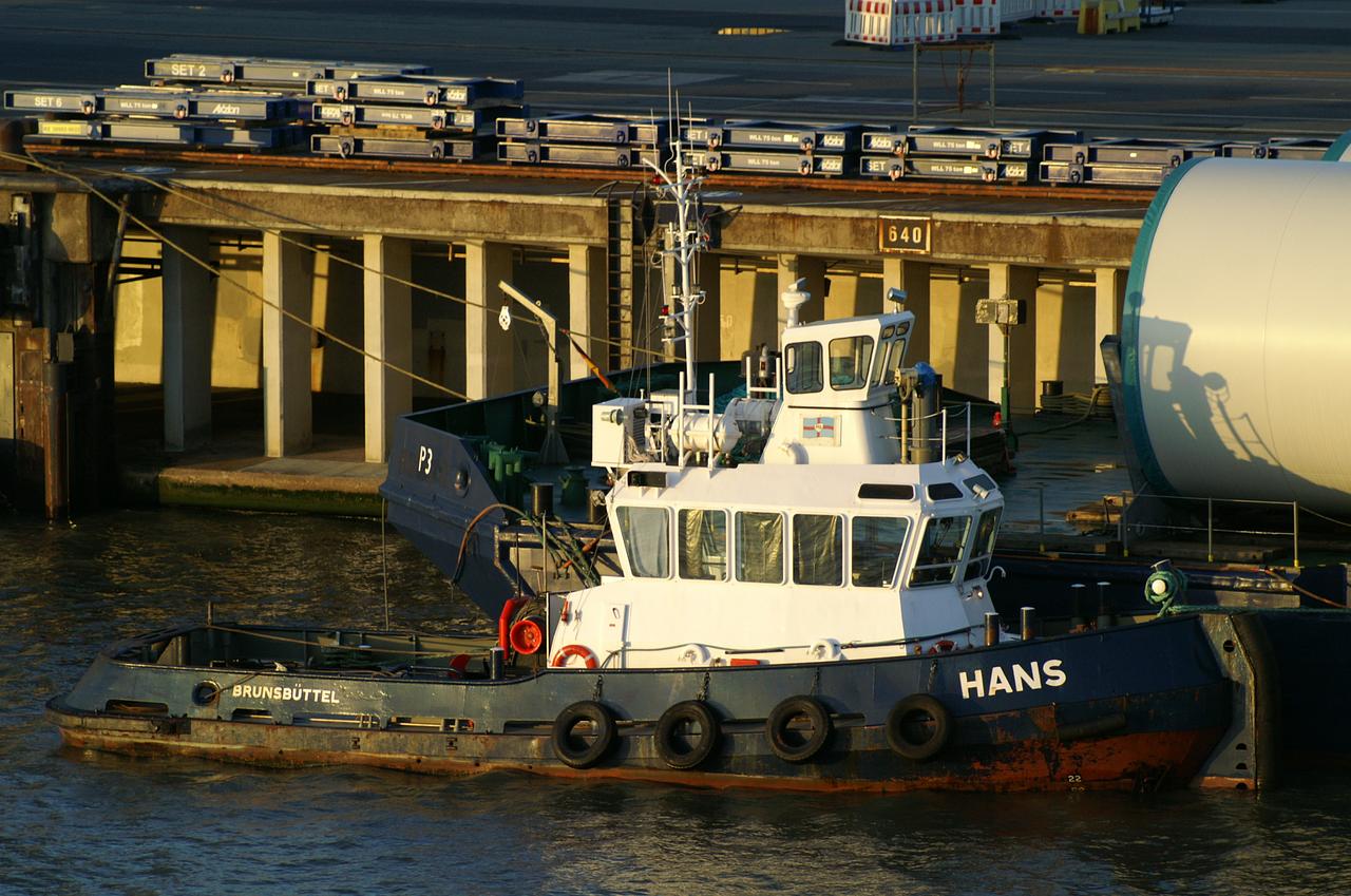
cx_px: 676
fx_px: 11240
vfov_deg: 4.6
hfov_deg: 6.9
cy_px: 448
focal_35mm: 300
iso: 400
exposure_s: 1/500
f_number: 5.6
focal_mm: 200
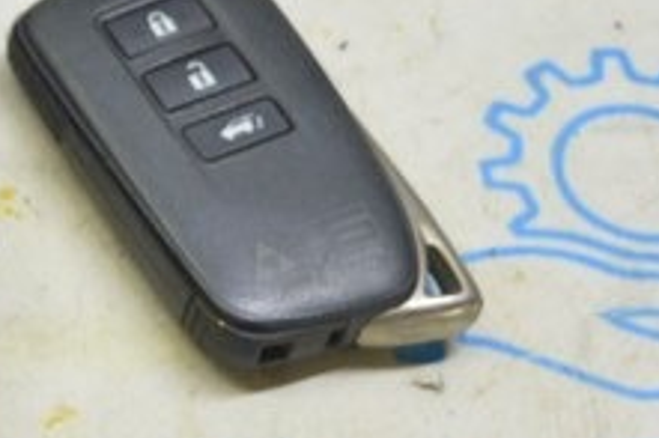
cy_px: 451
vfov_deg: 7.3
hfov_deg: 9.9
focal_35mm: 187
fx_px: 3426
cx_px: -796
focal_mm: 27
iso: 400
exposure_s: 1/20
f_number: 5.6
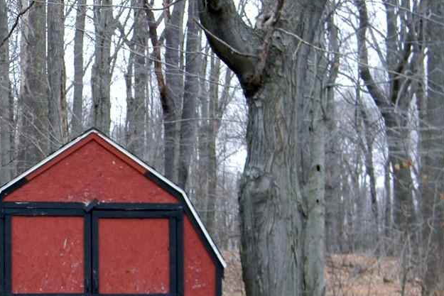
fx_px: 987
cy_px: 267
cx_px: 82
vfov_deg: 16.8
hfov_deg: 24.9
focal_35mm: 80
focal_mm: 8.6
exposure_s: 1/30
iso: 293
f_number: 3.9
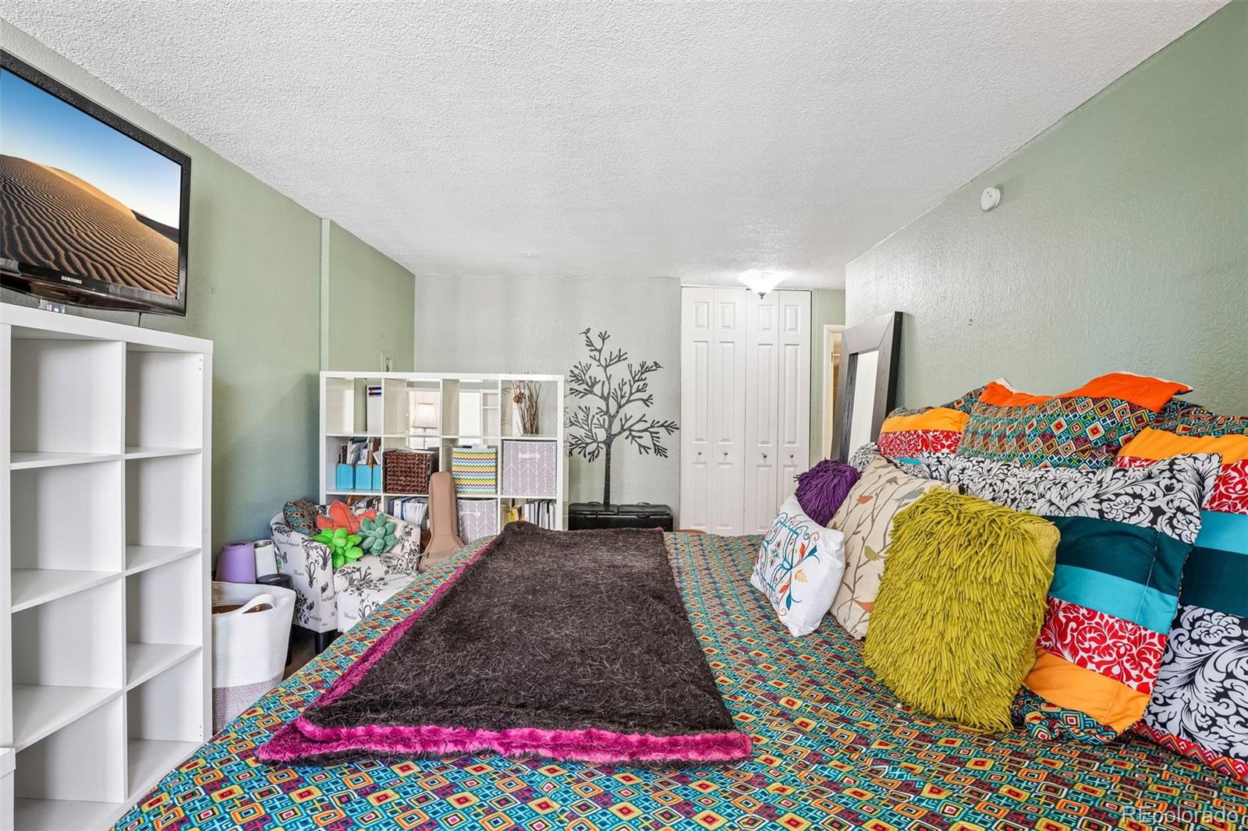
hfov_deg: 95.0
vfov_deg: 72.0
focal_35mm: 16
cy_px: 416
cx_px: 624
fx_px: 572
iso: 500
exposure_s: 1/6
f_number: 8
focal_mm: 11
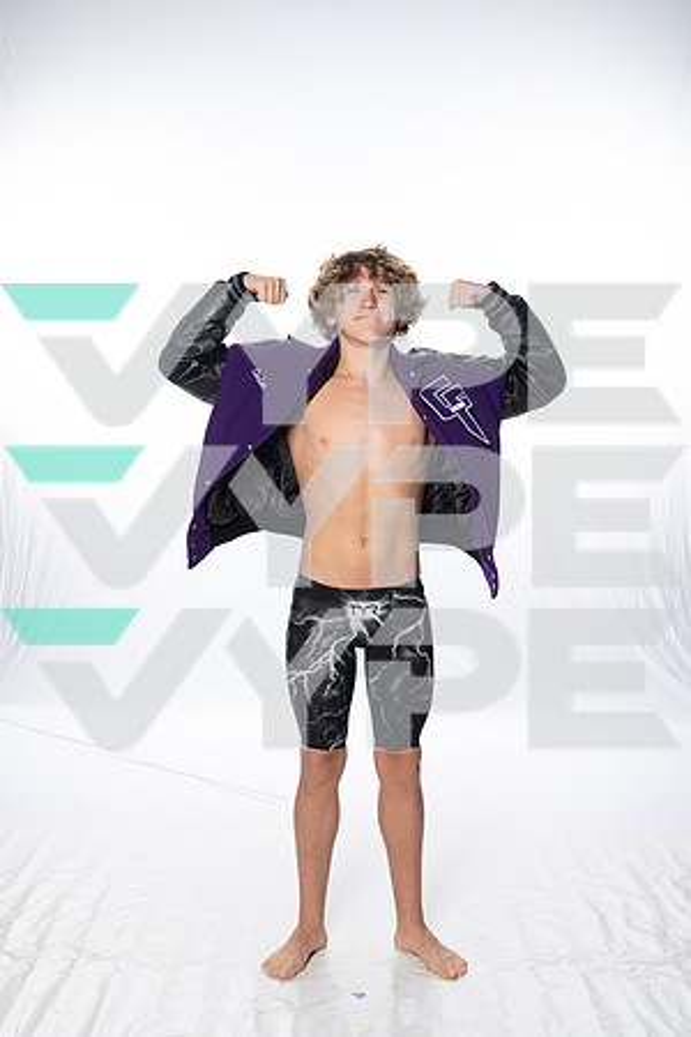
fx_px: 1439
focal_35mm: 50
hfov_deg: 27.0
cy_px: 518
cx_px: 346
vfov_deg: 39.6
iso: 800
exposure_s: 1/250
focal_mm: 50
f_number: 8
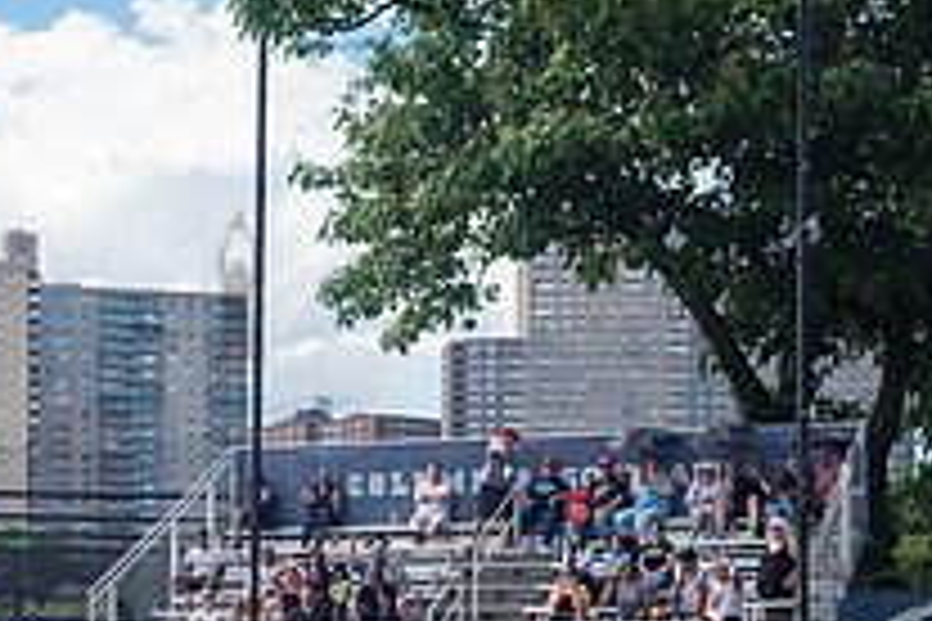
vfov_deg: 13.6
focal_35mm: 98
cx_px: 234
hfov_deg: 20.7
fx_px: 2537
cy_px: 722
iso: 400
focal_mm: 35
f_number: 4.5
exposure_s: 1/1600
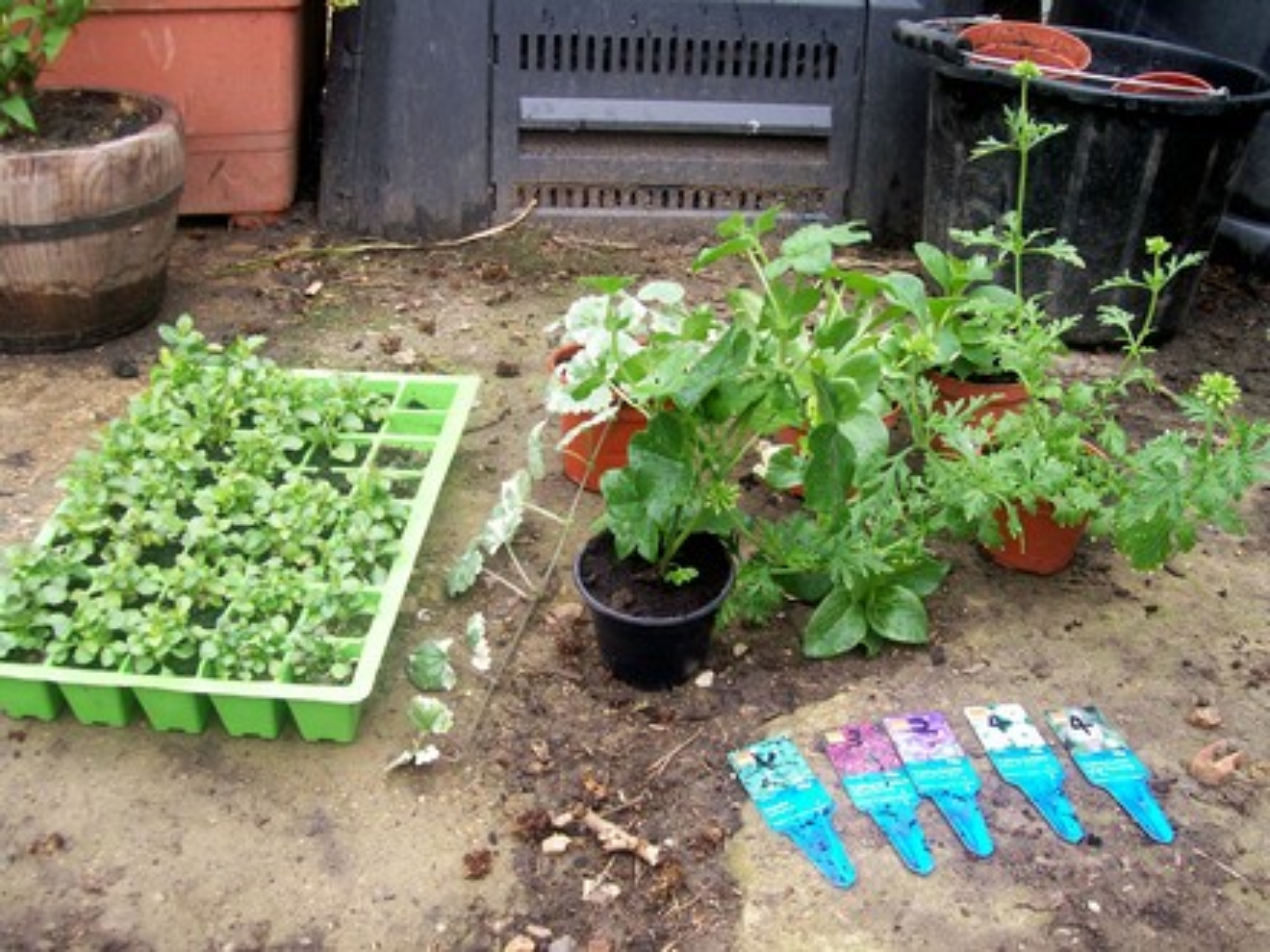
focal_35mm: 36
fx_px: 1321
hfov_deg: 51.4
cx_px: 635
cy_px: 476
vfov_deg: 39.7
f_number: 2.7
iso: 80
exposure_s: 1/121
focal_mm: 6
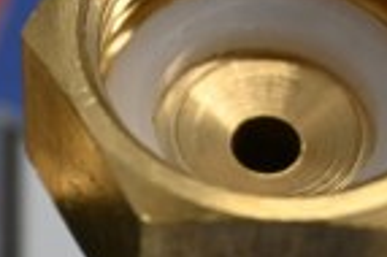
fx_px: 2029
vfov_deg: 7.2
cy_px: 181
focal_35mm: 189
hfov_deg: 10.8
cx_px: -11
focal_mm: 30
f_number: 4.8
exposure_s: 1/125
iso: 720
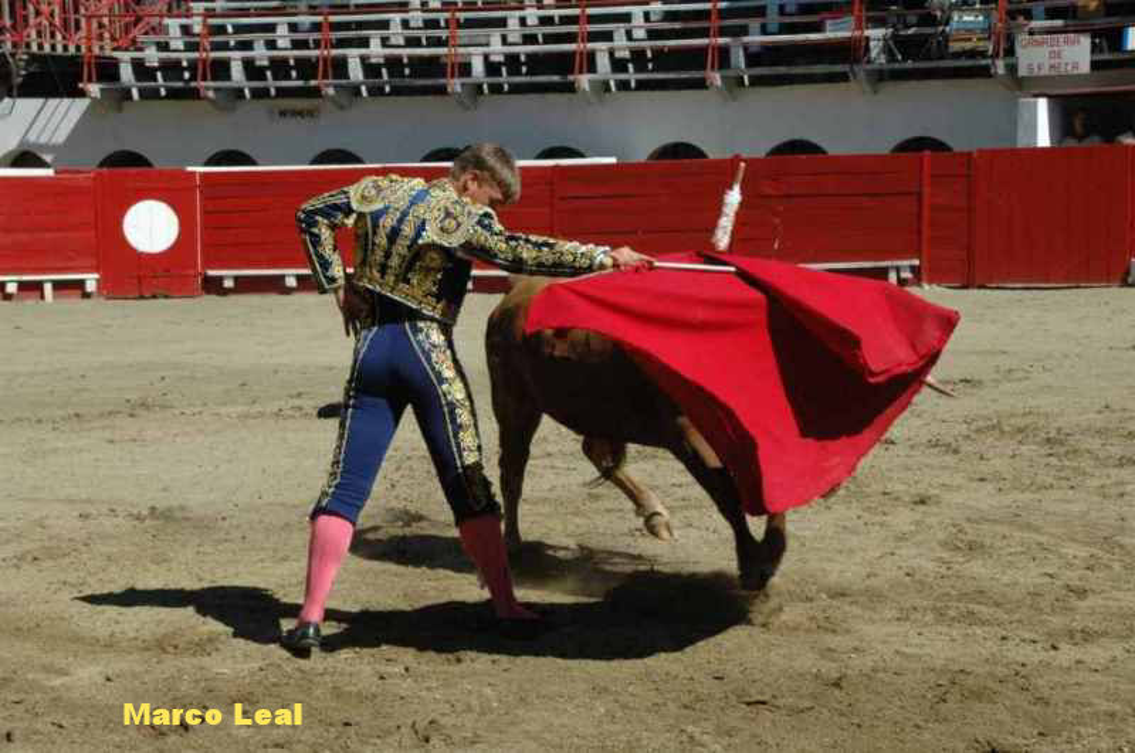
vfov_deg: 16.2
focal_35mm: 84
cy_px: 376
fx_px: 2645
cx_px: 568
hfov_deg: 24.2
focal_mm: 56
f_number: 13
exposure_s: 1/800
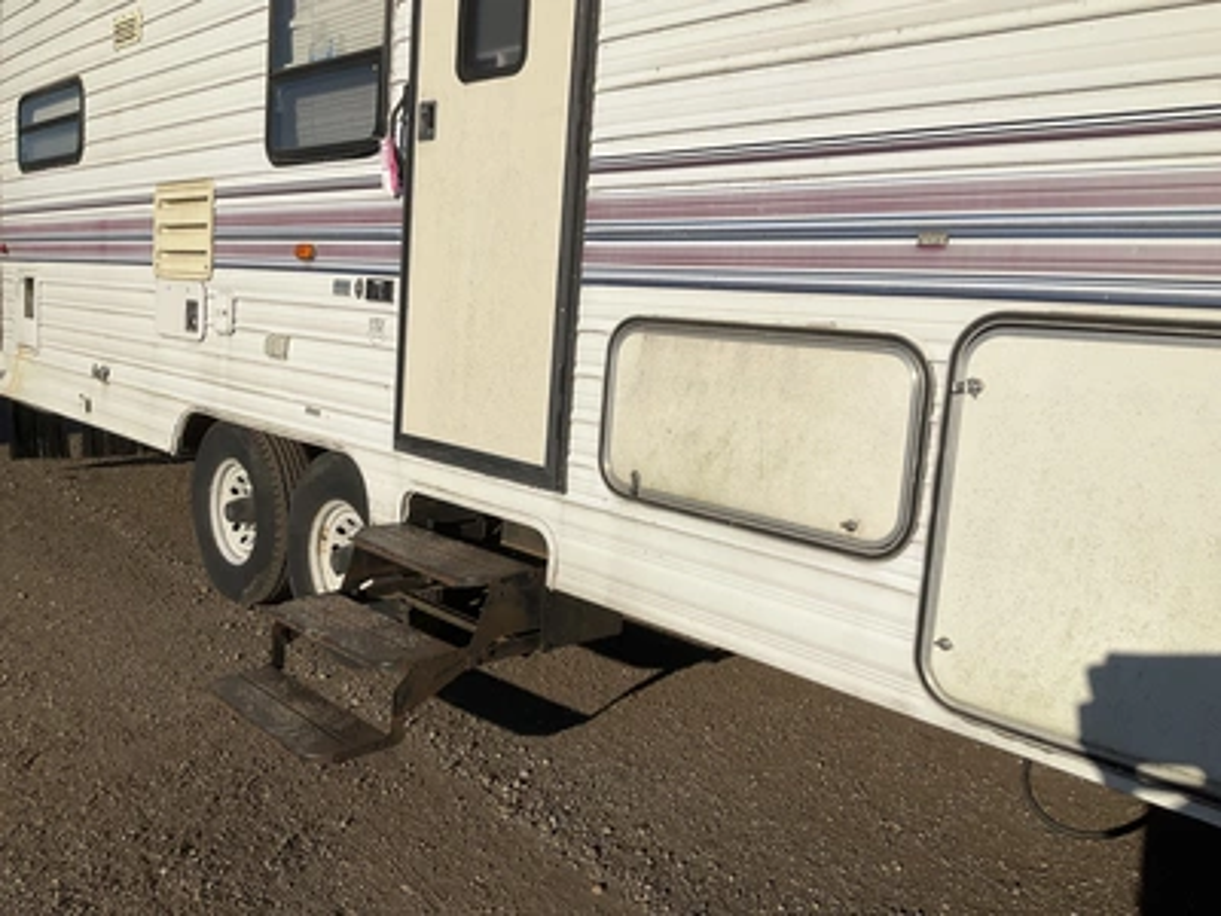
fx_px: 1023
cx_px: 610
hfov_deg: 61.7
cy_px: 458
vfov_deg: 48.2
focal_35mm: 29
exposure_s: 1/5814
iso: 25
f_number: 1.8
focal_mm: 3
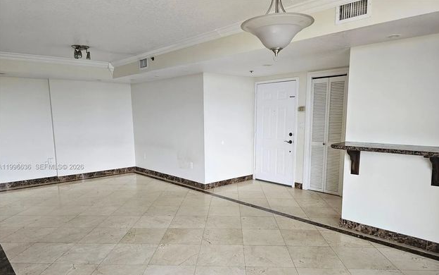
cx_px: 221
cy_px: 167
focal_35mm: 25
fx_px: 299
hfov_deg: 72.5
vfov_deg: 48.9
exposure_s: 1/180
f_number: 1.7
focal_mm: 6.3
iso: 125
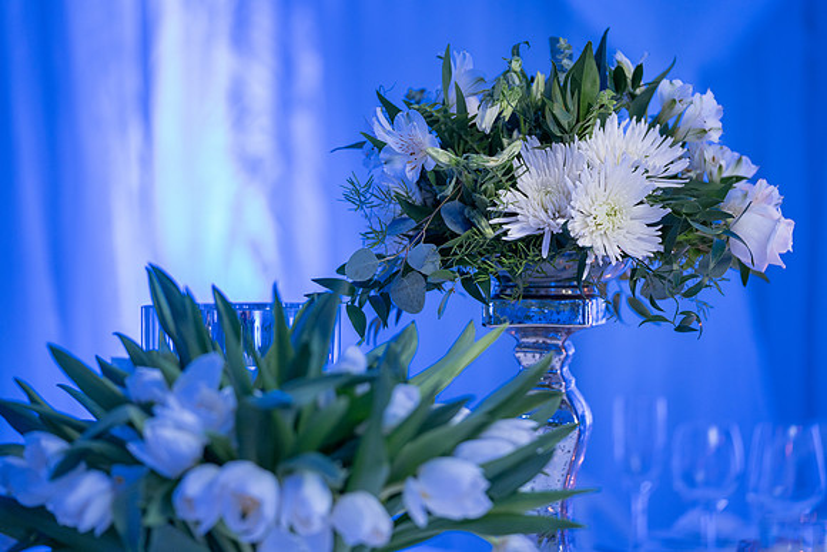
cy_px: 271
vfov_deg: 10.9
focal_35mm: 126
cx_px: 424
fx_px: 2897
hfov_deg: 16.2
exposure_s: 1/200
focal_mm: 122
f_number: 2.8
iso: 1600
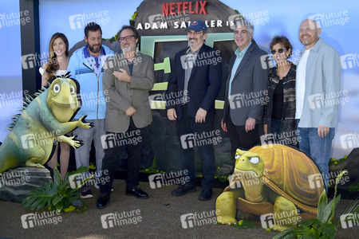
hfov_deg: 50.7
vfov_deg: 35.1
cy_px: 120
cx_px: 180
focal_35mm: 38
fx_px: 379
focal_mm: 38
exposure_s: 1/250
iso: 125
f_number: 7.1
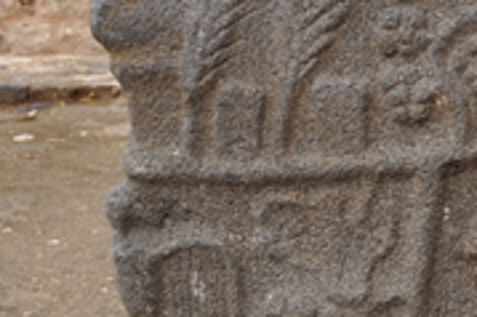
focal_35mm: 81
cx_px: 522
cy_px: 224
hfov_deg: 23.6
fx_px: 1072
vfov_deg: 16.8
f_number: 3.8
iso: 200
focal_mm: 22
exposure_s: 1/320
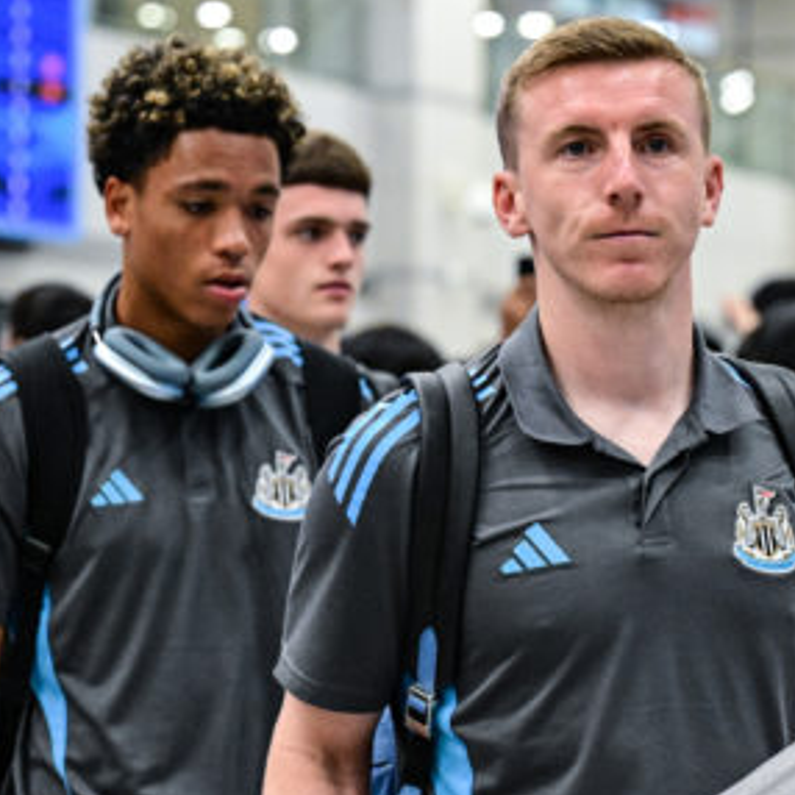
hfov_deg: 11.2
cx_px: 531
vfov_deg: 11.2
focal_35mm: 156
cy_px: 417
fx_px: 4053
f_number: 3.2
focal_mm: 70
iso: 6400
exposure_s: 1/400
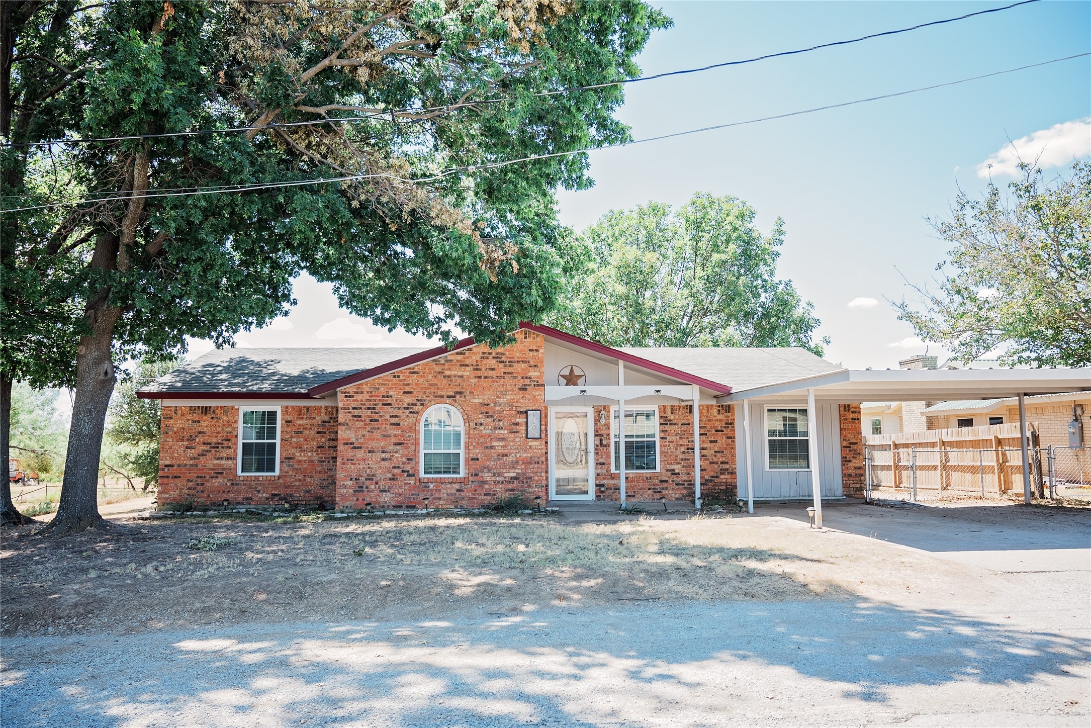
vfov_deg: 53.2
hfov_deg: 73.7
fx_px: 727
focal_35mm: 24
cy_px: 364
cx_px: 546
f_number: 4
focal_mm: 24
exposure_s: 1/320
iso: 125
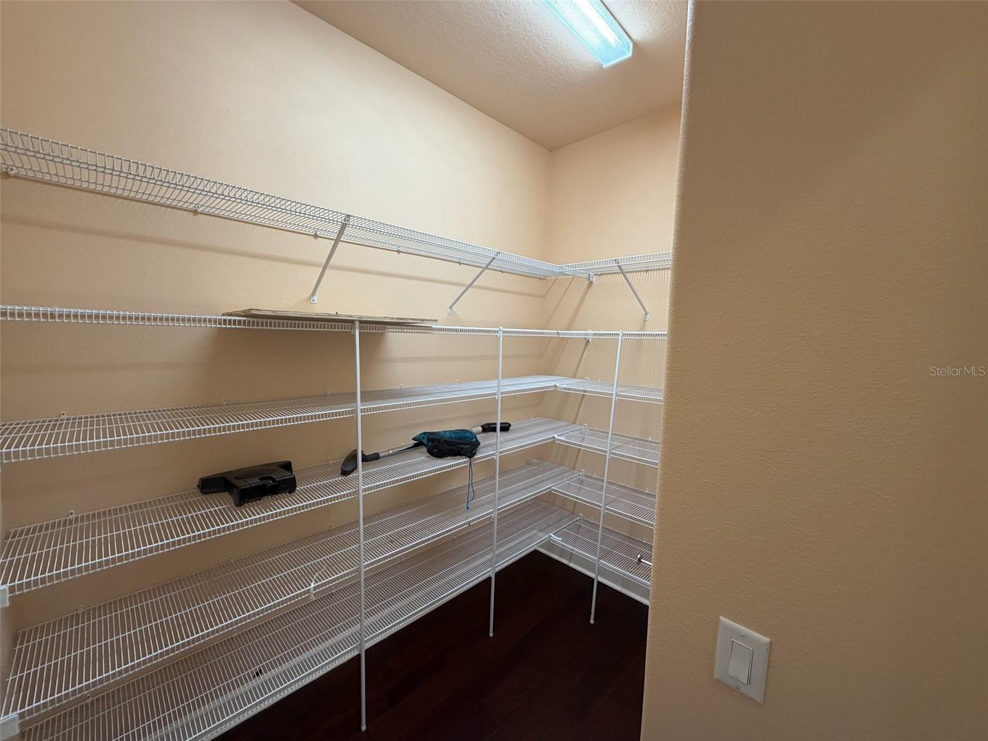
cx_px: 494
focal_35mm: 14
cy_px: 370
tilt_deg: -5.3
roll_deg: -1.5
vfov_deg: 85.7
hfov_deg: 102.1
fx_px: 400
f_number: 2.2
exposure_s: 1/120
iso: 250
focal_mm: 2.22
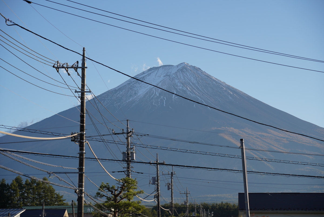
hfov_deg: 20.4
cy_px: 108
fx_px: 901
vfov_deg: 13.7
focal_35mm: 100
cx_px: 162
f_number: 10
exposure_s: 1/250
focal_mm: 100
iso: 160
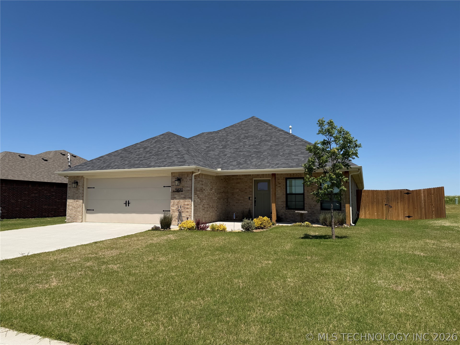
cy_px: 172
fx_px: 319
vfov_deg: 56.8
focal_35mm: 24
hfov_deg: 71.6
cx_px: 230
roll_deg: -0.1
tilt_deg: +4.8
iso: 80
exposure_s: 1/6173
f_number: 1.78
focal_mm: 6.76
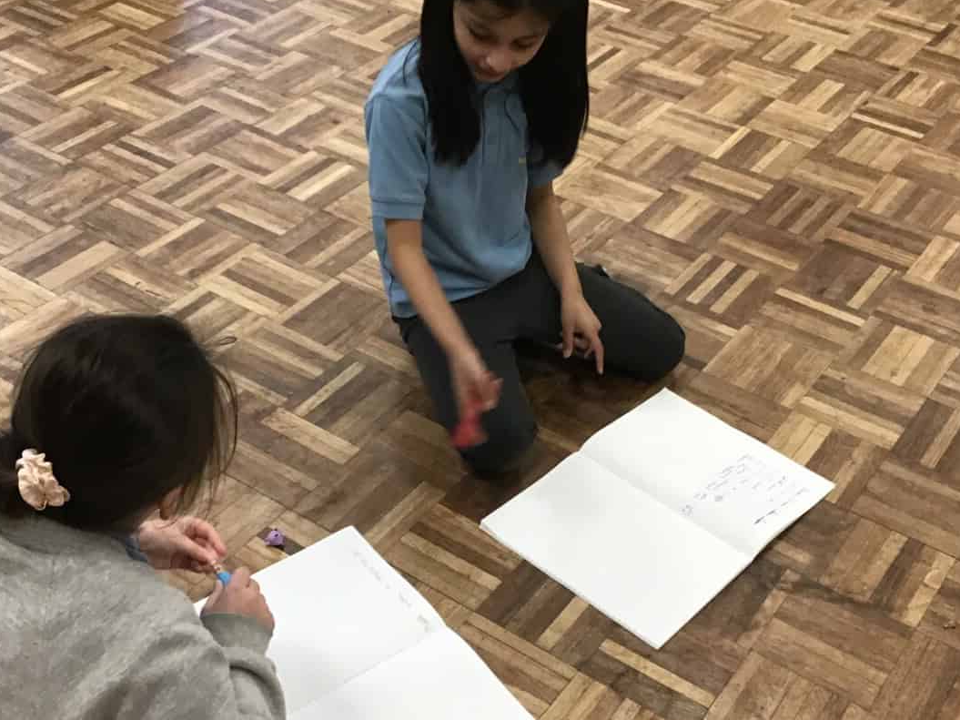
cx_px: 490
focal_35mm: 47
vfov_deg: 30.8
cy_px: 407
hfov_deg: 40.4
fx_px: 1303
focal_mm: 3.3
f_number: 2.4
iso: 125
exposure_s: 1/33
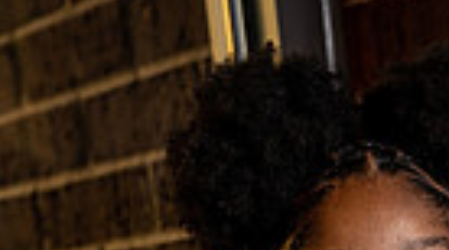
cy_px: 714
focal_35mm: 178
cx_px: 358
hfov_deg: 12.1
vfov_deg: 6.3
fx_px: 2115
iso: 320
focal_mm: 52
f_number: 3.2
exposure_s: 1/250
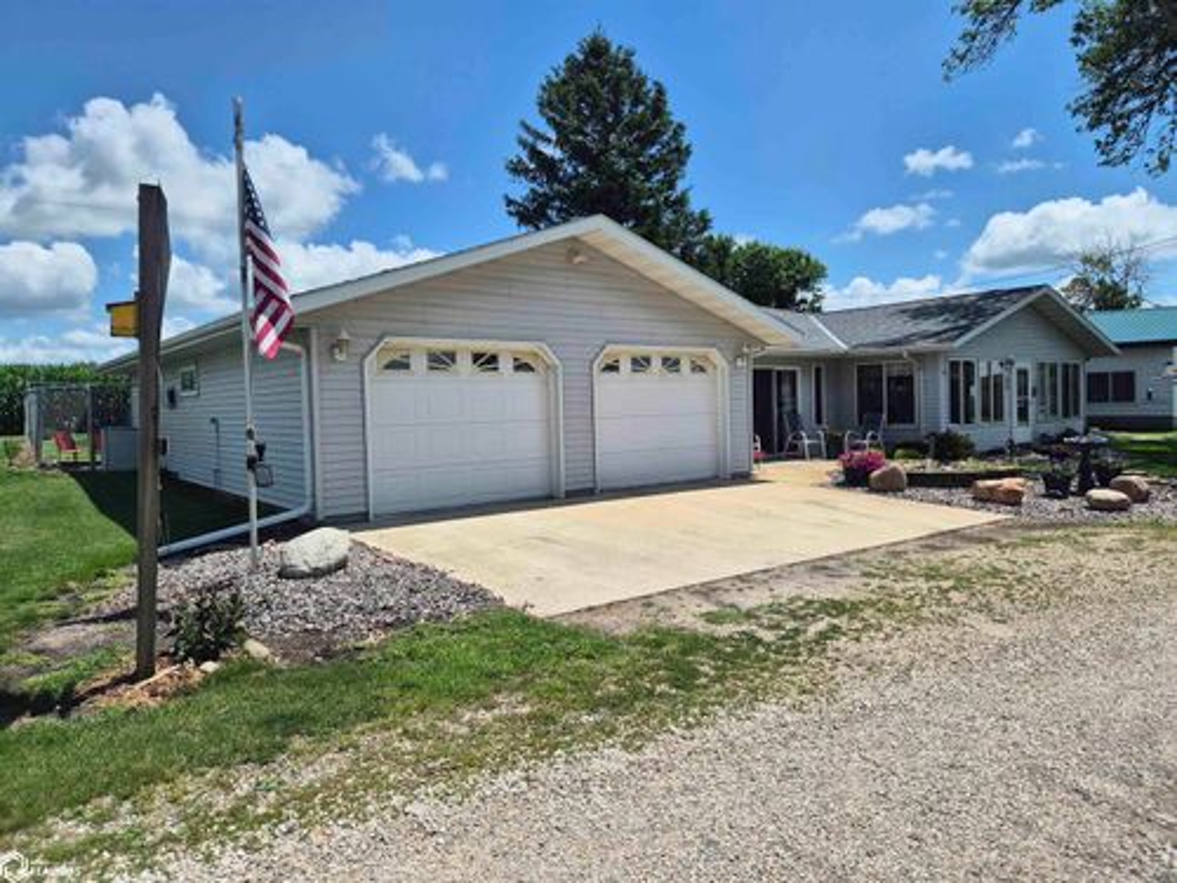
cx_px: 588
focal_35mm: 23
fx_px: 782
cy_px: 442
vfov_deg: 58.9
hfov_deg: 73.9
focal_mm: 5.4
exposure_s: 1/7696
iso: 80
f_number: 1.8
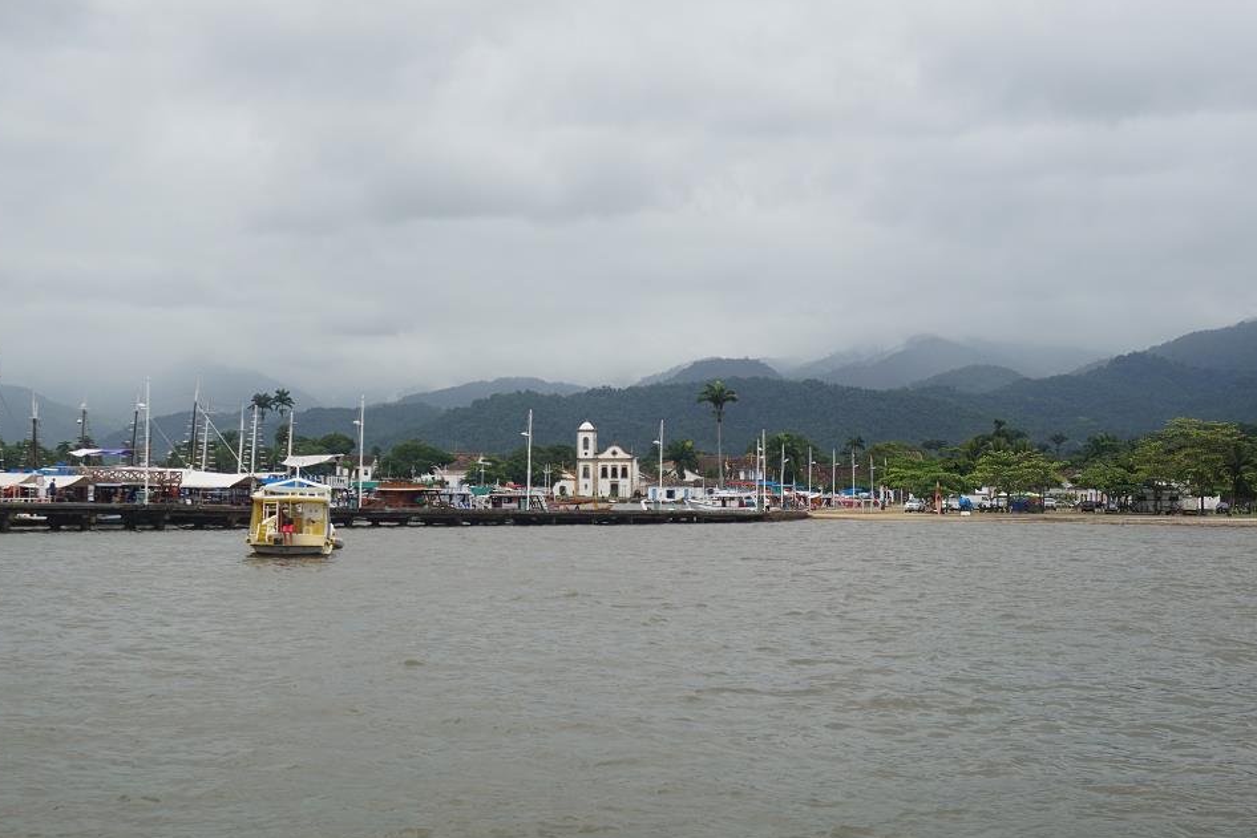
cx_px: 573
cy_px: 365
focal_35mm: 57
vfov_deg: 23.9
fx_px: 1975
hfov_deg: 35.3
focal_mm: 33
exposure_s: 1/80
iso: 100
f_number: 9
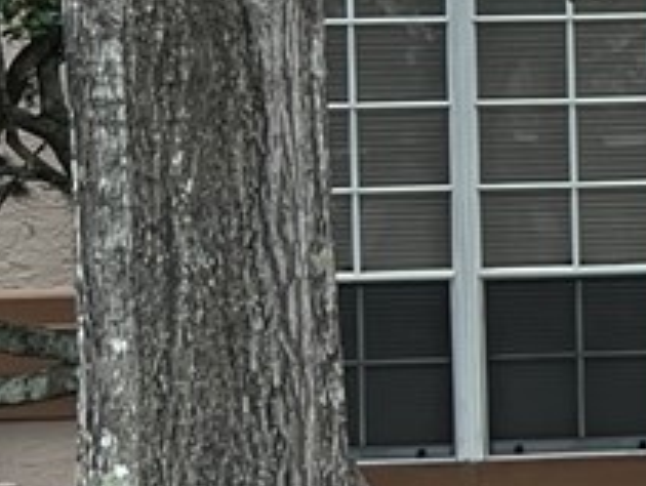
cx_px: 2064
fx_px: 3699
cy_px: 191
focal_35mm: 198
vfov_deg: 7.5
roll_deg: +1.6
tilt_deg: -0.4
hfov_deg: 8.2
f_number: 1.5
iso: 50
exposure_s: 1/1058
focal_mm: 5.7
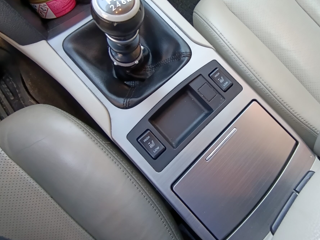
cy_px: 88
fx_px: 213
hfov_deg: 73.1
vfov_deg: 58.1
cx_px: 193
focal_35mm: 23
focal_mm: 1.65
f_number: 2.2
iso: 250
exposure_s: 1/50
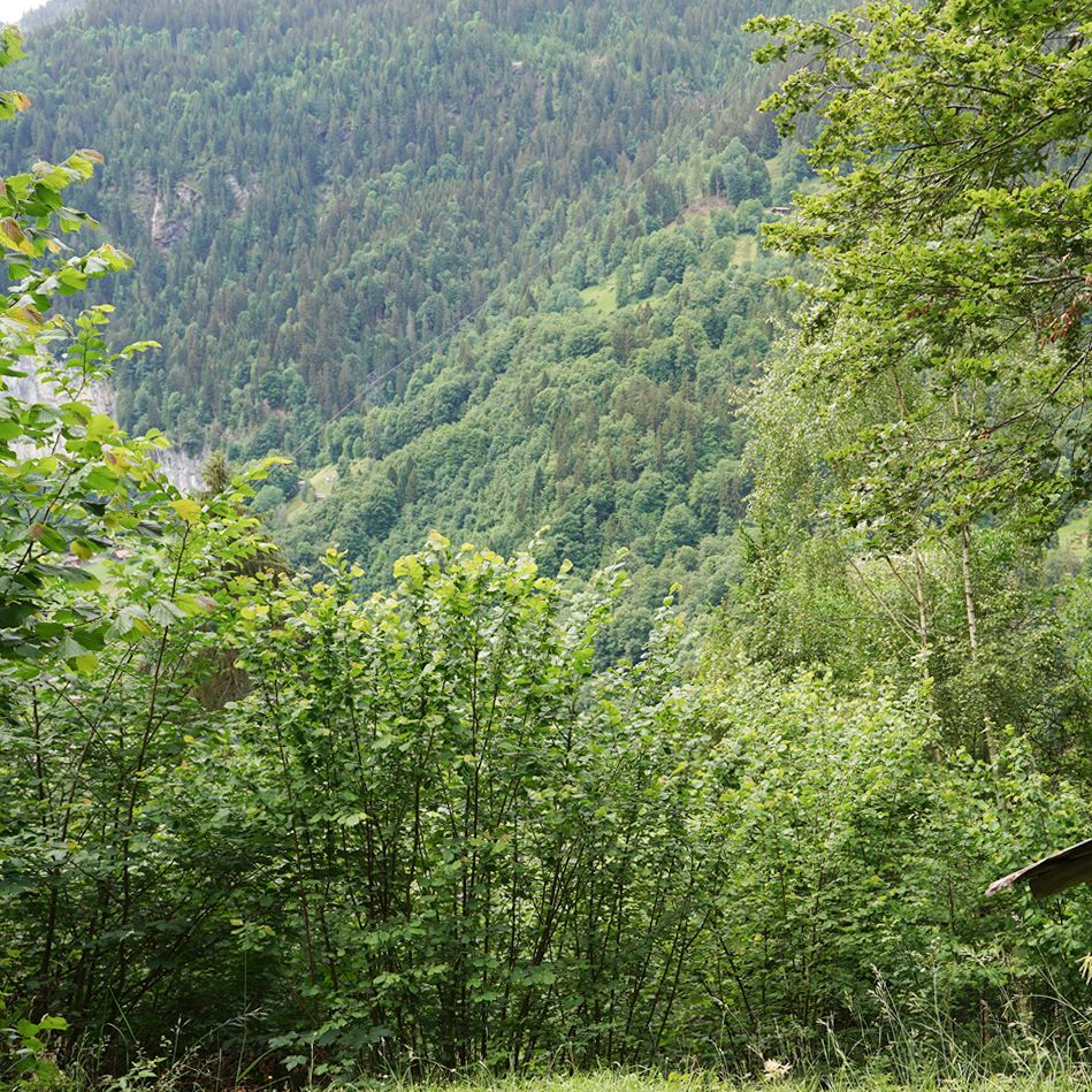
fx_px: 1535
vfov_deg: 38.6
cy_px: 746
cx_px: 773
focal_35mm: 43
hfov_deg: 38.5
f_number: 5.6
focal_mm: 24
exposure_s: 1/100
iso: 100
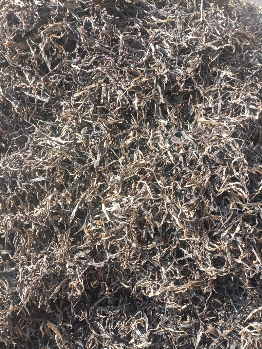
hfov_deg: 53.1
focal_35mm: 26
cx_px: 131
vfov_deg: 67.3
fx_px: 262
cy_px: 174
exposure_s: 1/200
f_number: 1.8
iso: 102
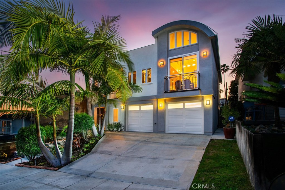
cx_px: 142
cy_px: 95
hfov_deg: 93.3
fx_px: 135
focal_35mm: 17
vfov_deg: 70.4
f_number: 8
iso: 250
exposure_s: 1/2.5
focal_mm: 17
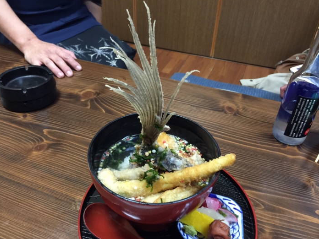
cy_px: 118
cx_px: 160
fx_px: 276
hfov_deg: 60.0
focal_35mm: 30
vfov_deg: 46.8
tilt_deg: -35.8
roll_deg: -1.9
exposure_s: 1/8
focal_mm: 4.15
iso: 125
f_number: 2.2
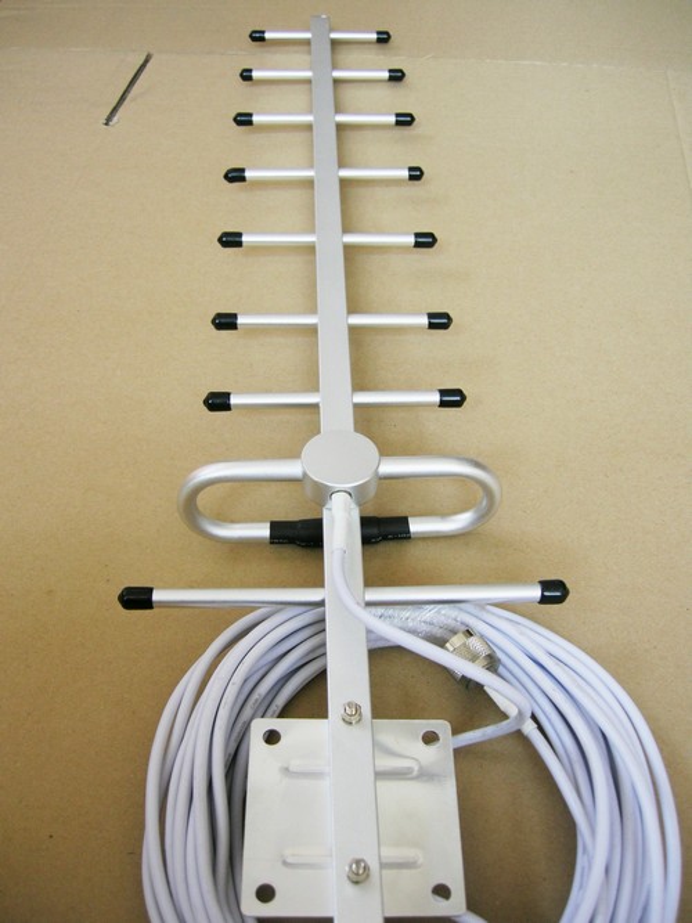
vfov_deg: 51.4
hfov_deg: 39.6
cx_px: 346
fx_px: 960
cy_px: 462
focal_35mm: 36
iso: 64
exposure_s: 1/60
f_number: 2.7
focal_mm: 7.5
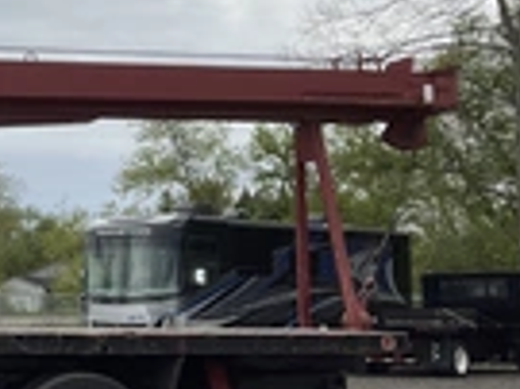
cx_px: -204
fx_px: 1291
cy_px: 193
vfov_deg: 17.1
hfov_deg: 20.3
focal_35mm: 86
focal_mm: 3
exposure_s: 1/1675
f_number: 1.8
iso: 25
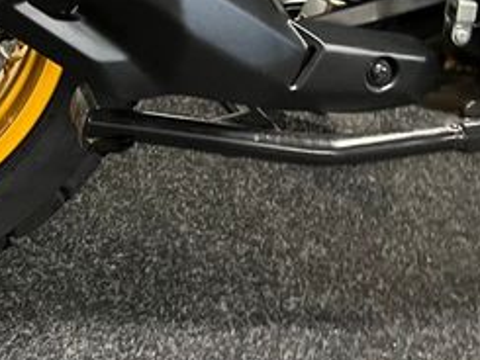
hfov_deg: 24.9
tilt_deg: -17.6
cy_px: -49
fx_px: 943
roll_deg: -3.3
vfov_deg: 20.5
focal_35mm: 68
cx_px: -139
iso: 400
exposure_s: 1/33
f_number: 1.6
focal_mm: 5.1
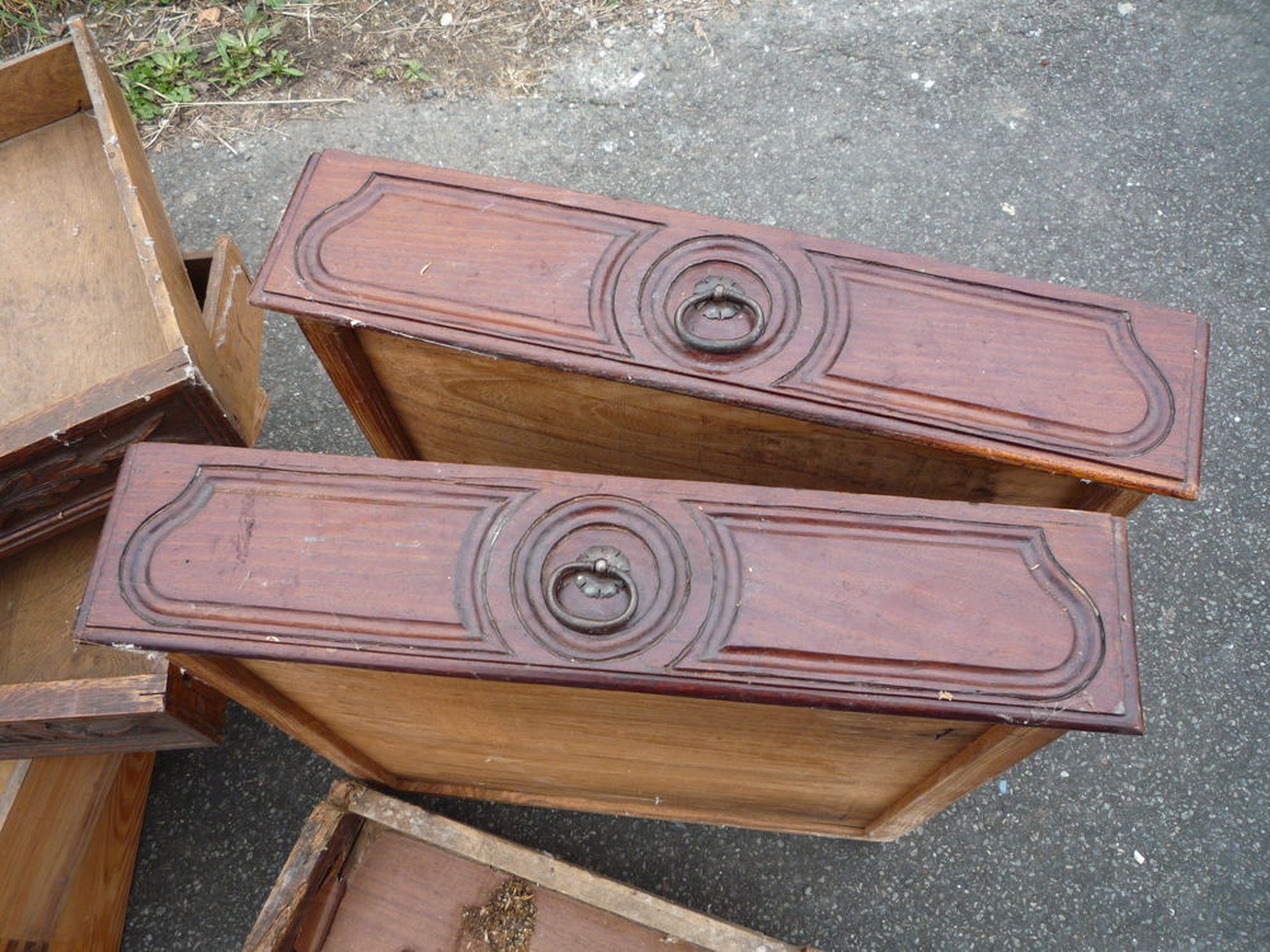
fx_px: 1101
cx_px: 635
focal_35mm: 30
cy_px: 476
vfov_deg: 46.8
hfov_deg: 60.0
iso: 125
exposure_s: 1/30
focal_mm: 5.2
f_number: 3.3
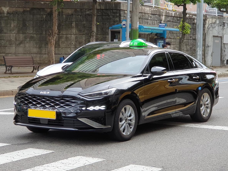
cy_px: 86
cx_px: 112
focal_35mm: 53
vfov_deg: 27.5
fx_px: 349
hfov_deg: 36.2
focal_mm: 6
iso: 100
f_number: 2.4
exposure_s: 1/120
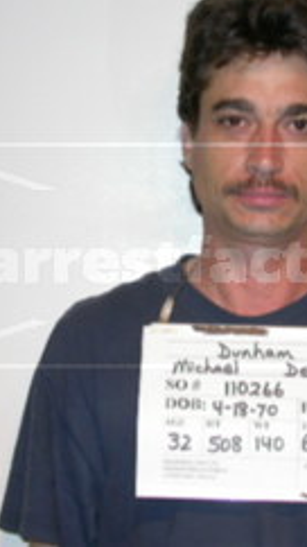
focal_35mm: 90
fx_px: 1303
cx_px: 240
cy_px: 257
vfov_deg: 23.7
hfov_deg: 13.4
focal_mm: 12
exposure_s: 1/60.3
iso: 100
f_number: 3
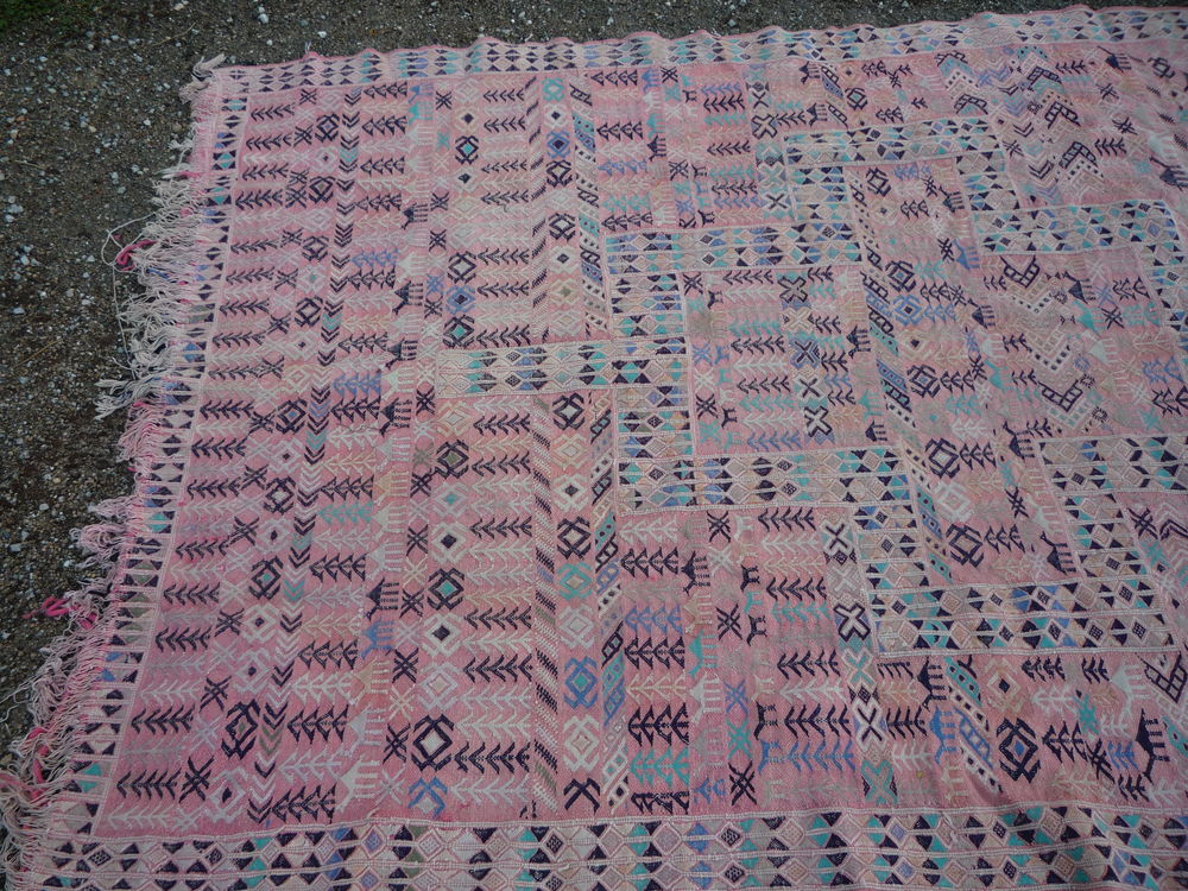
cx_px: 594
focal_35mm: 30
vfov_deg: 46.8
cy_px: 446
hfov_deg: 60.0
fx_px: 1030
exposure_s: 1/100
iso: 100
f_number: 3.5
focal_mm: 5.2
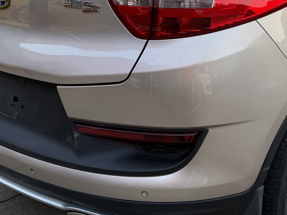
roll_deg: -0.1
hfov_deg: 32.3
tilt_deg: -13.0
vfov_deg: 24.8
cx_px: 233
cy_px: 40
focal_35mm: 58
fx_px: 481
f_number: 1.78
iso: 80
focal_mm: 6.76
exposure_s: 1/397
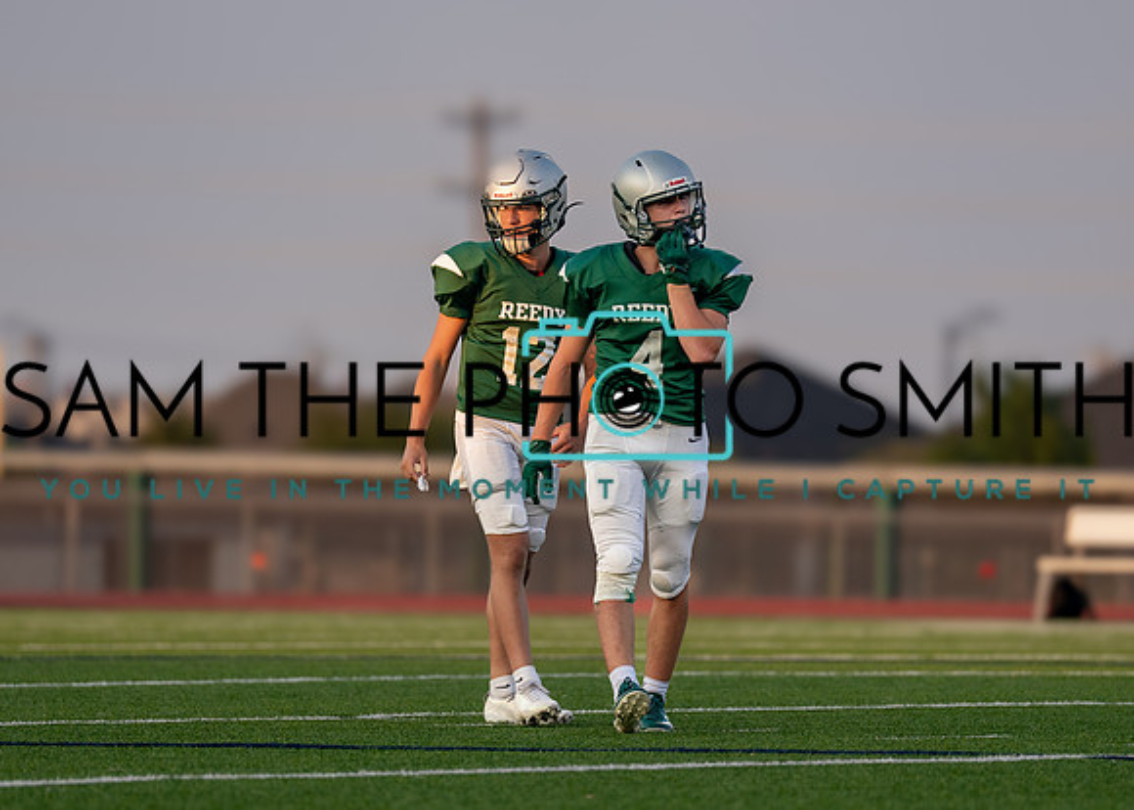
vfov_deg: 4.4
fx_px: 10488
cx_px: 587
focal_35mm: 326
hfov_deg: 6.2
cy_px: 470
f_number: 2.8
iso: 400
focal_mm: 200
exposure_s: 1/2000
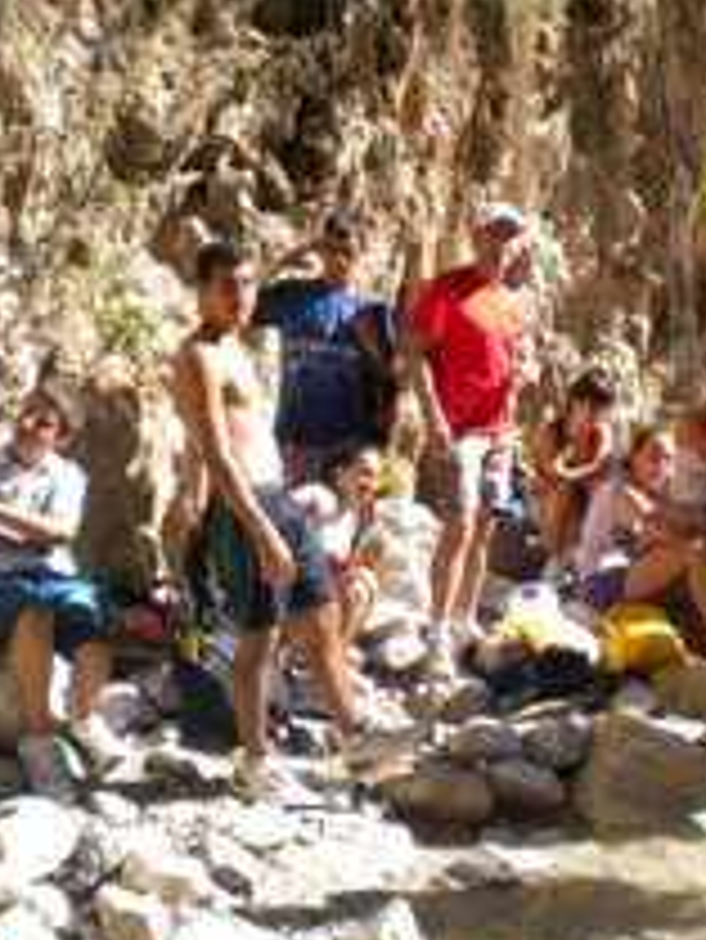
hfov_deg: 23.9
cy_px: 463
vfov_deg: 31.7
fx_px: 1657
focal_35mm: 61
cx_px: 479
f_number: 4.6
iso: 80
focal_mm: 6.3
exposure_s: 1/264
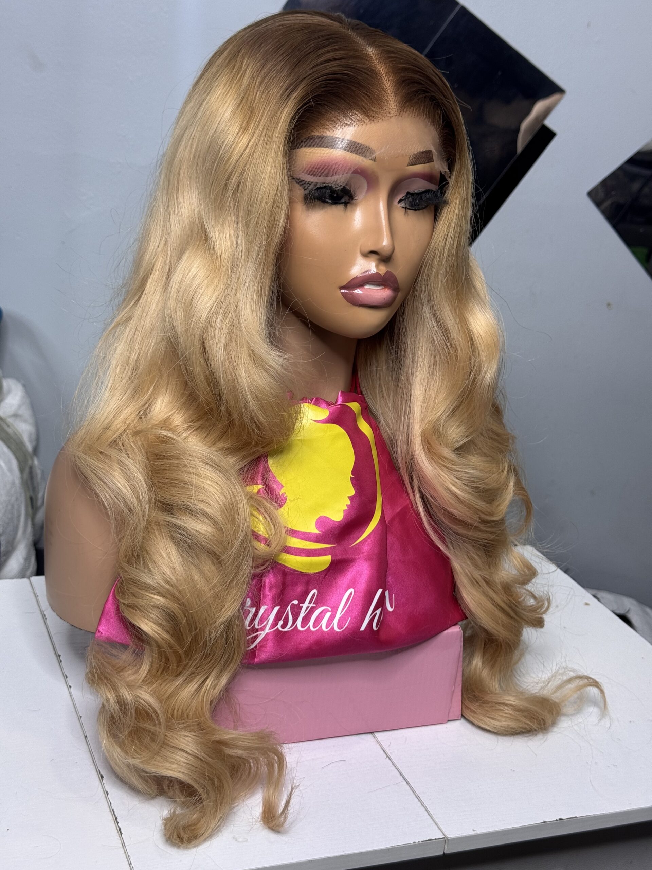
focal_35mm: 48
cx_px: 326
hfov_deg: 30.3
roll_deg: -6.7
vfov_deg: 39.7
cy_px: 435
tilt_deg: -19.0
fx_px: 1205
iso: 50
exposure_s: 1/60
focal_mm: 6.76
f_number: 1.78
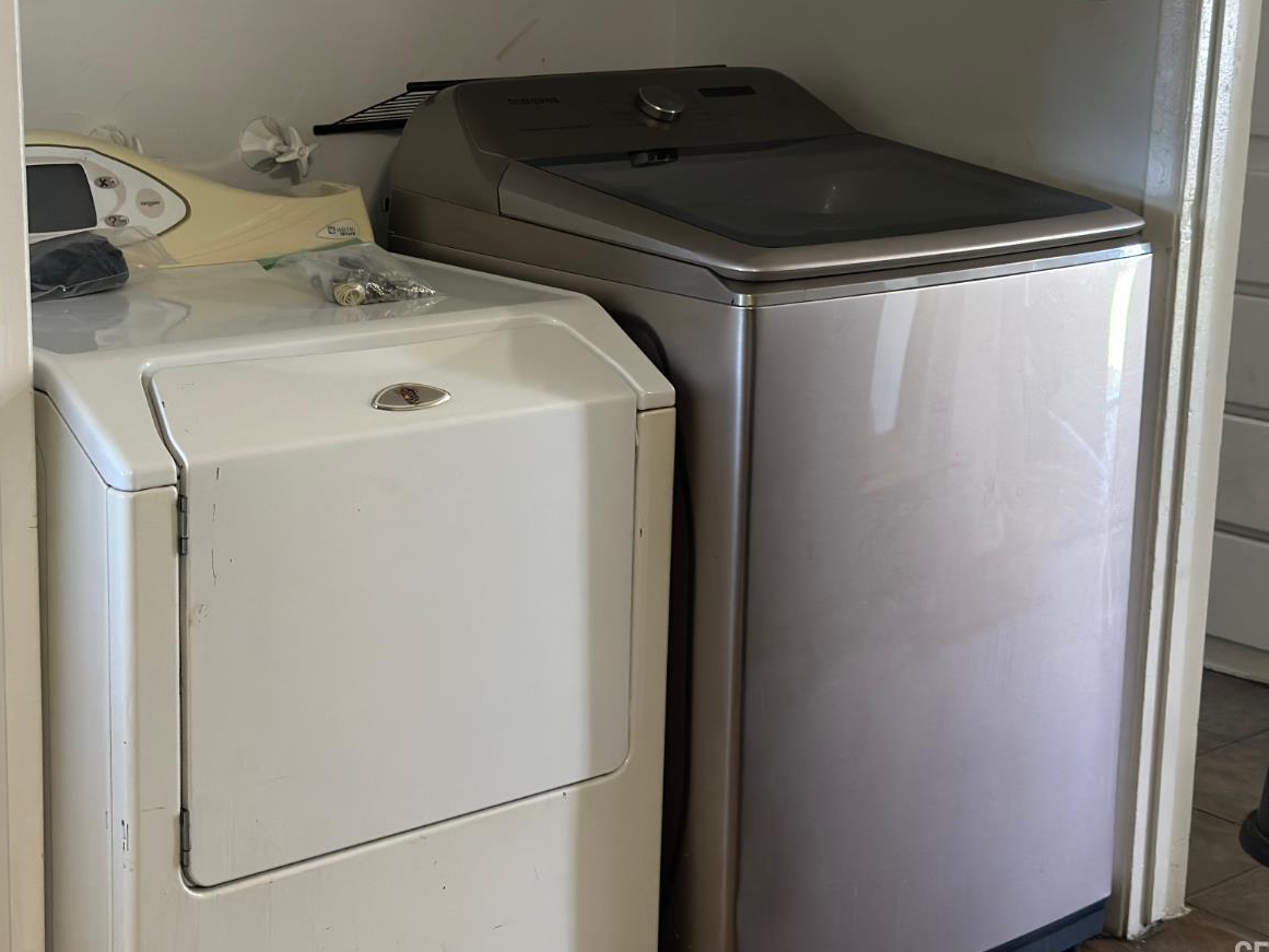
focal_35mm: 62
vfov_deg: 23.6
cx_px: 515
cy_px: 402
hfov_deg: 31.1
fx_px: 2273
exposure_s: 1/60
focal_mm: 6.86
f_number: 1.78
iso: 320
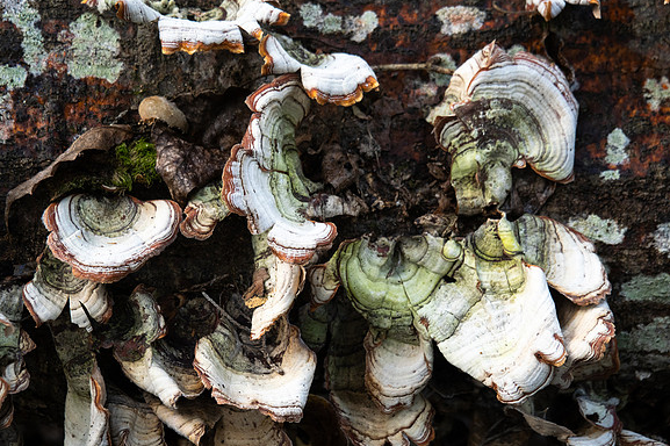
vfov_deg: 12.1
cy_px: 219
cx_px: 336
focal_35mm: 113
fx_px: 2102
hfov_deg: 18.1
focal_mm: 54
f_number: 6.3
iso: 400
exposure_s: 1/80
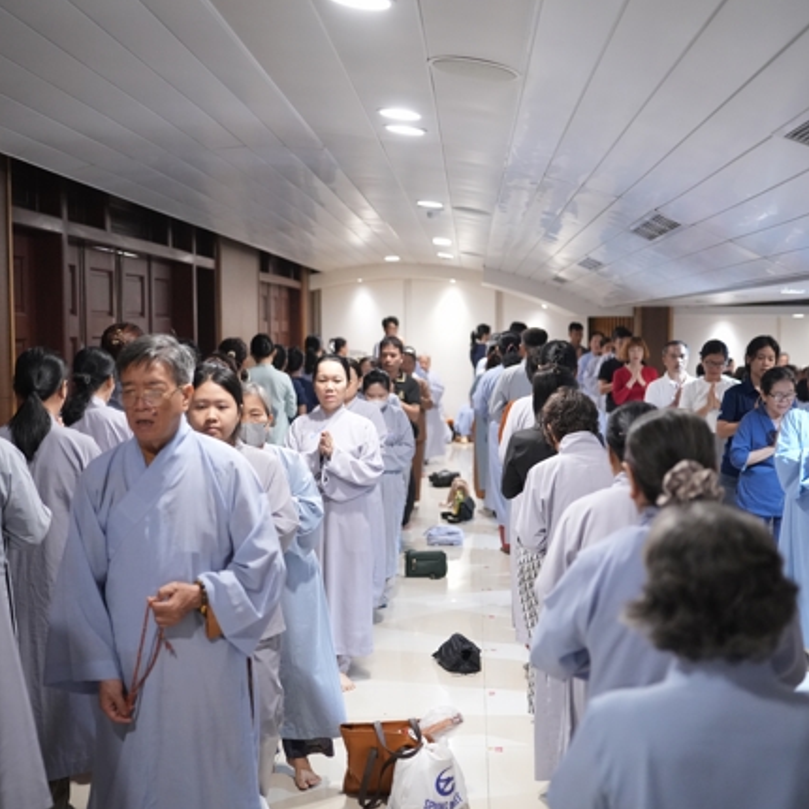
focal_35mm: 45
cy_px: 405
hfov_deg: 37.5
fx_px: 1190
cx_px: 433
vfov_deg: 37.6
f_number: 2
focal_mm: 35
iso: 5000
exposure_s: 1/500
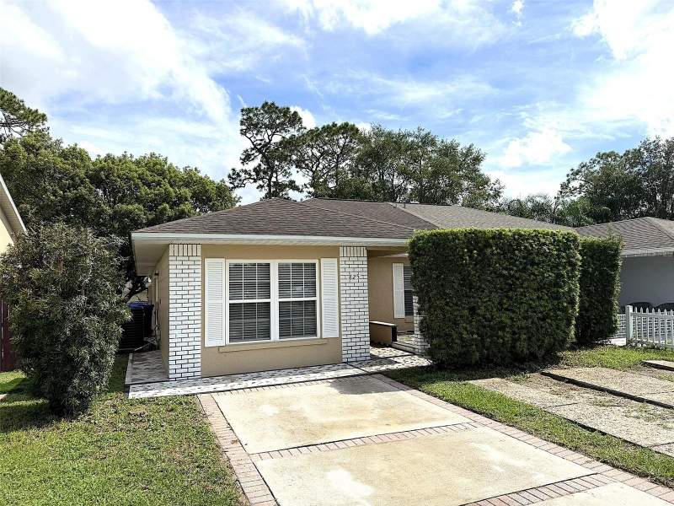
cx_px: 337
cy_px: 253
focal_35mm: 24
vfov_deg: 56.8
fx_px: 467
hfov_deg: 71.6
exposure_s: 1/6711
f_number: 1.78
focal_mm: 6.76
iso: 80
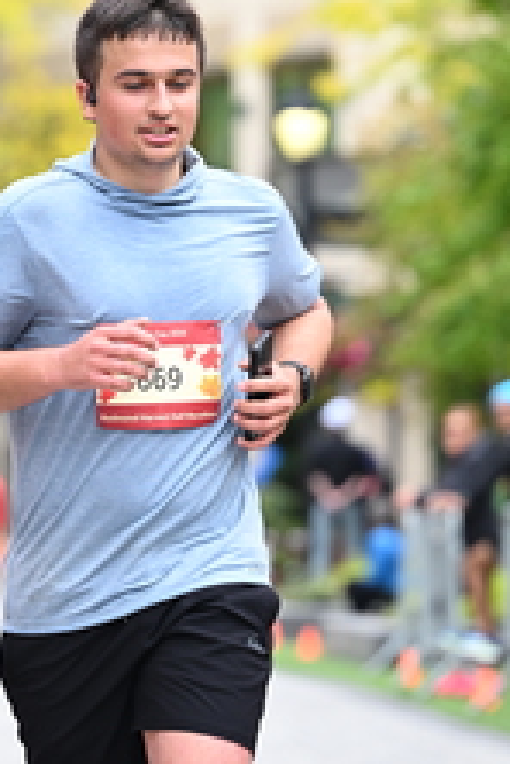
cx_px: 122
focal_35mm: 272
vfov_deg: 7.6
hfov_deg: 5.0
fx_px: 5780
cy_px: 303
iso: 640
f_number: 2.8
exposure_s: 1/1600
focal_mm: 110
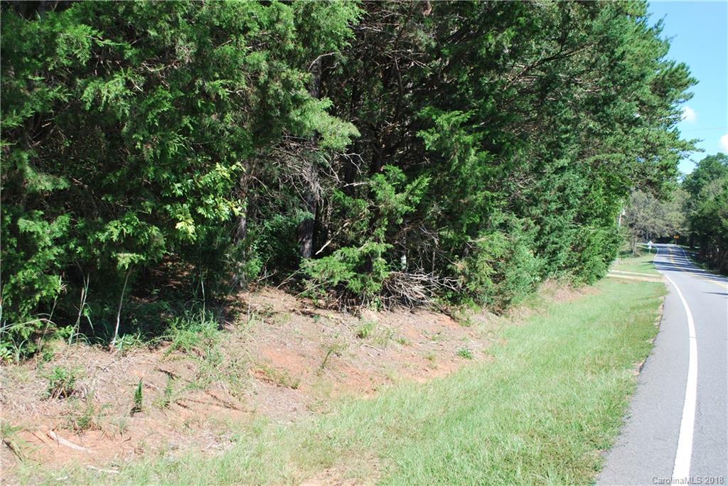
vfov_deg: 40.0
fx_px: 668
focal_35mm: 33
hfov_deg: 57.2
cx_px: 364
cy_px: 243
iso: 100
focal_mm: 22
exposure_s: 1/125
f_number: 5.6
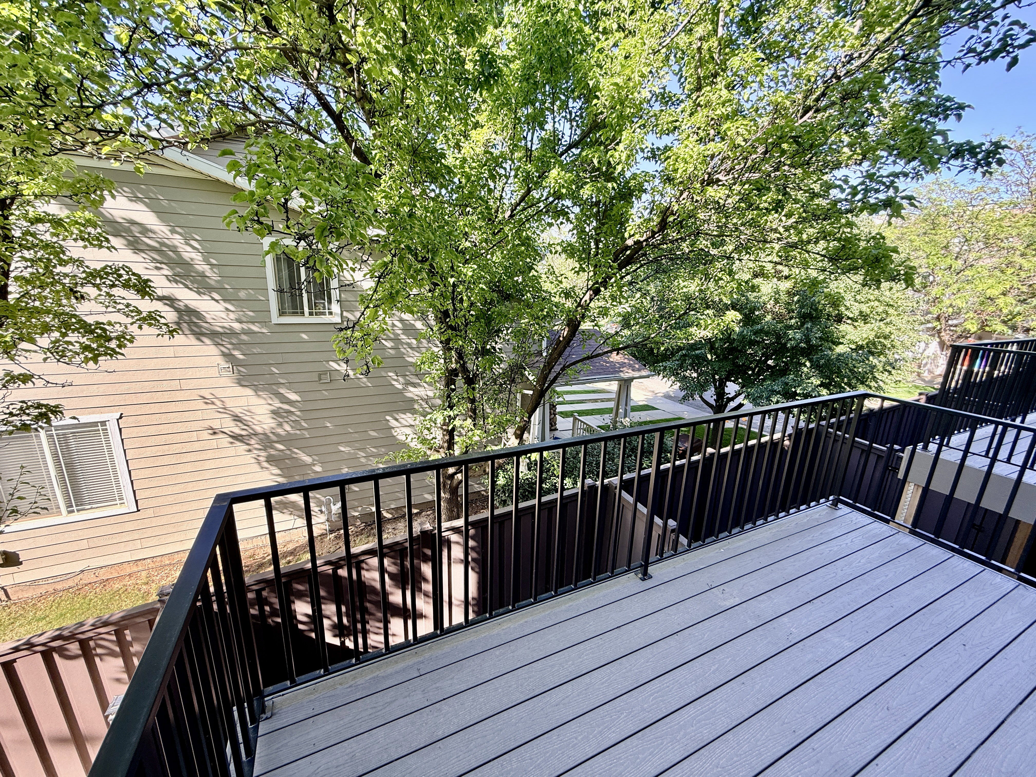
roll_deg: -1.5
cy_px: 388
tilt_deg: -13.2
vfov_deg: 85.7
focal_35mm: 14
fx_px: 419
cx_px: 518
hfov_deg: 102.1
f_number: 2.2
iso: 64
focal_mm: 2.22
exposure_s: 1/137
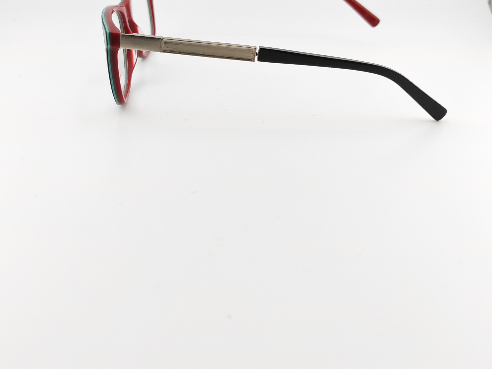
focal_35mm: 37
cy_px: 114
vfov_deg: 38.1
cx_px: 195
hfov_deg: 49.8
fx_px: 526
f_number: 1.9
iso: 1000
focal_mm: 6.12
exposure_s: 1/400
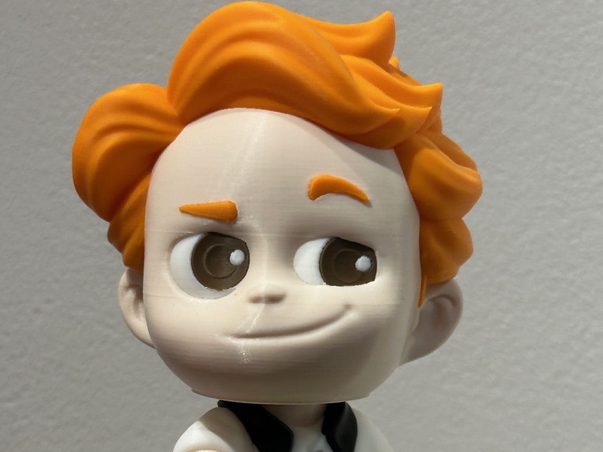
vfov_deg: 14.9
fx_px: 1690
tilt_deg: -9.6
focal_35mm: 97
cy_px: 479
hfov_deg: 20.2
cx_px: 299
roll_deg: +0.7
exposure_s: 1/100
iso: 80
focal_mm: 6.86
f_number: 1.78
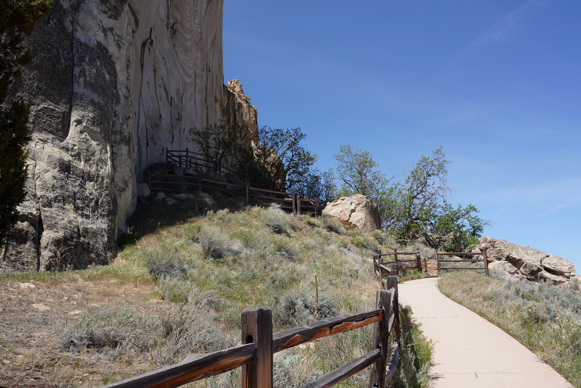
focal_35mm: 33
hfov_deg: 57.2
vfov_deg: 40.0
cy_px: 194
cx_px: 290
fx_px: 533
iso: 100
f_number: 14
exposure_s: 1/80
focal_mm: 33
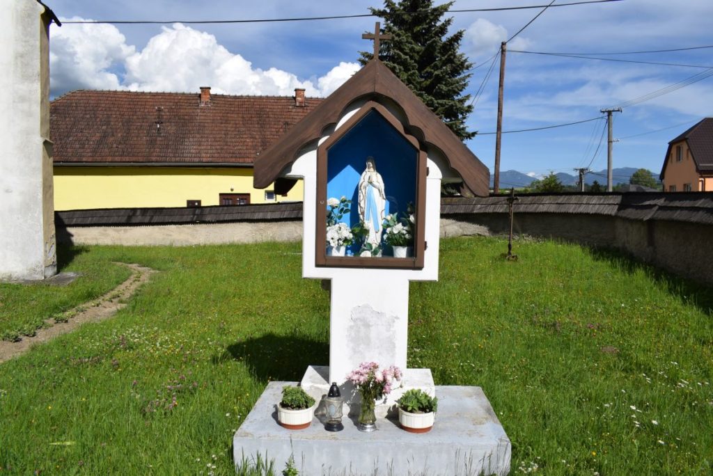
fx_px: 535
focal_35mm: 27
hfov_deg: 67.4
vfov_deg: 48.0
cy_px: 238
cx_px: 356
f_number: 11
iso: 200
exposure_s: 1/500
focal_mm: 18
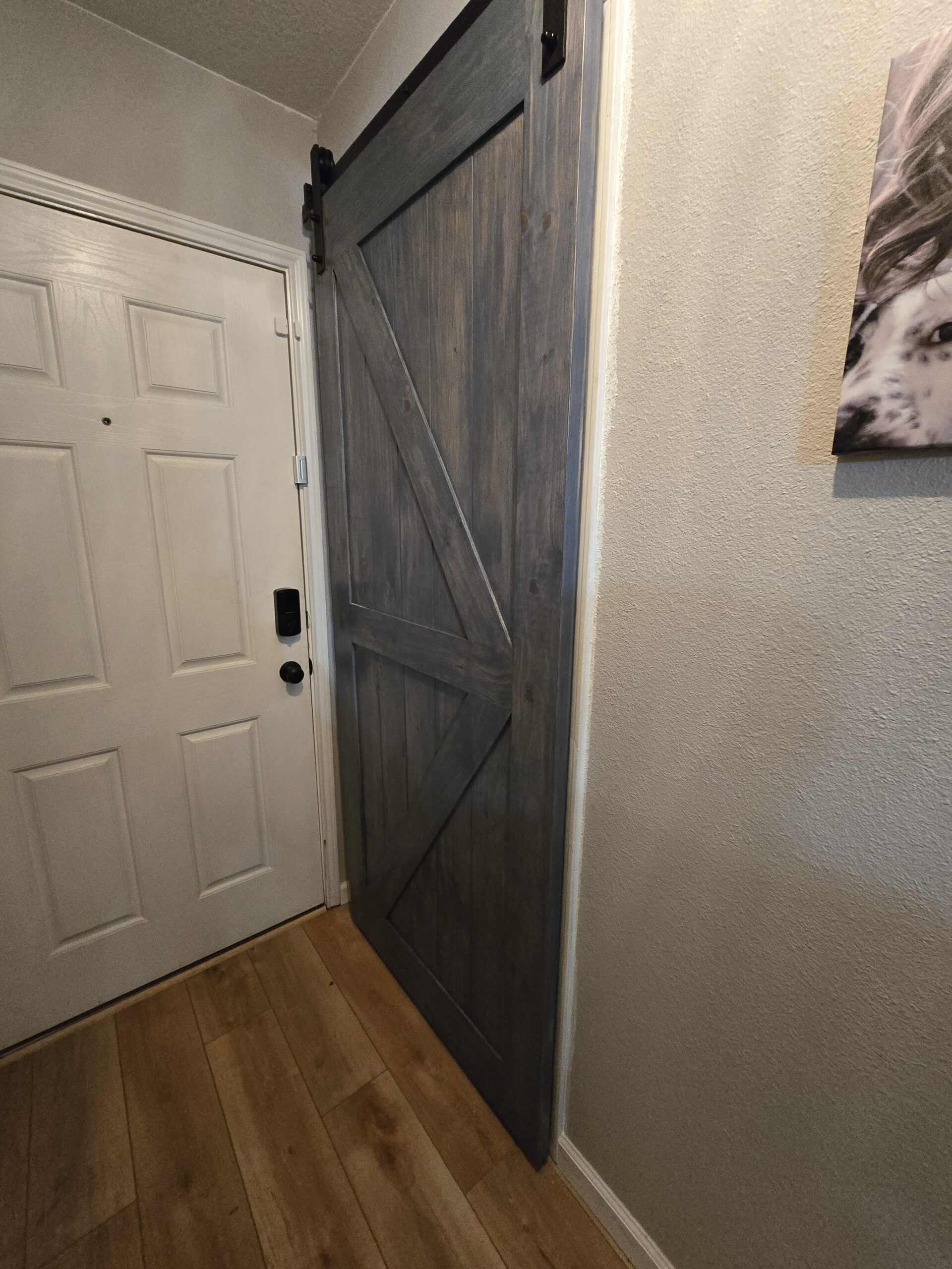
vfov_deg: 106.2
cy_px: 634
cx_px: 476
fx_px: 477
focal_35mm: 13
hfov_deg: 89.9
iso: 1250
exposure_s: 1/60
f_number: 2.2
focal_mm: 2.2
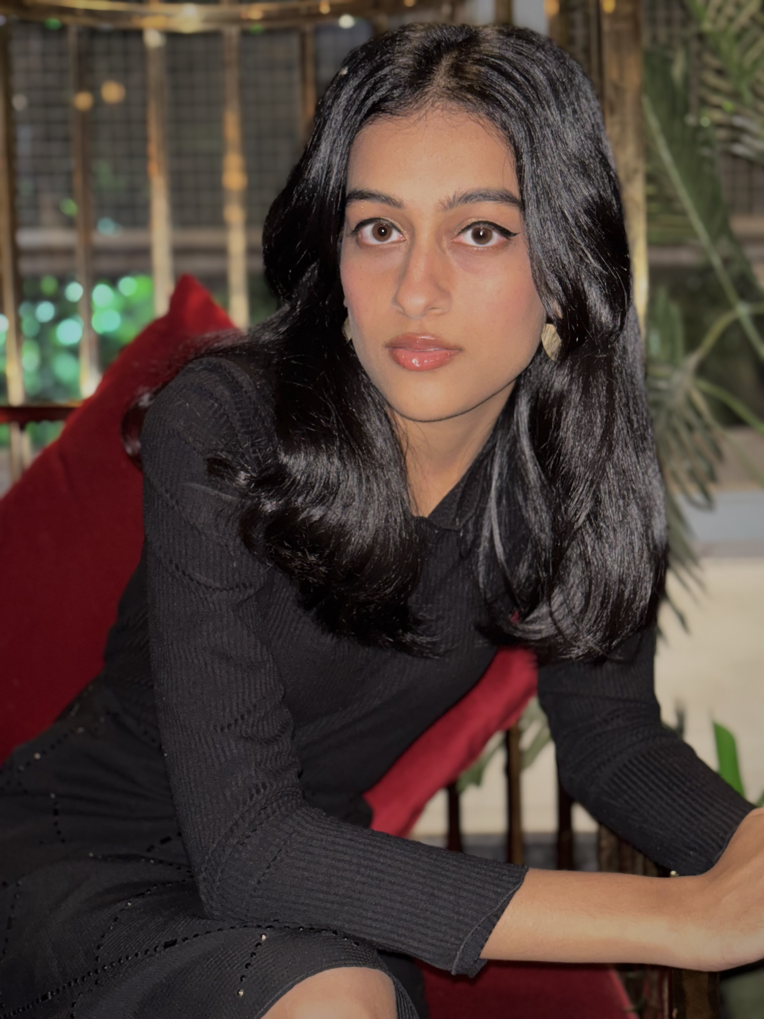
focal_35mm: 52
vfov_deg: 36.8
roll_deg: +0.5
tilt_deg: -4.5
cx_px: 382
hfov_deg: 28.0
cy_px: 510
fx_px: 1530
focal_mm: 5.96
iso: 125
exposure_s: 1/4
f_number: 1.6
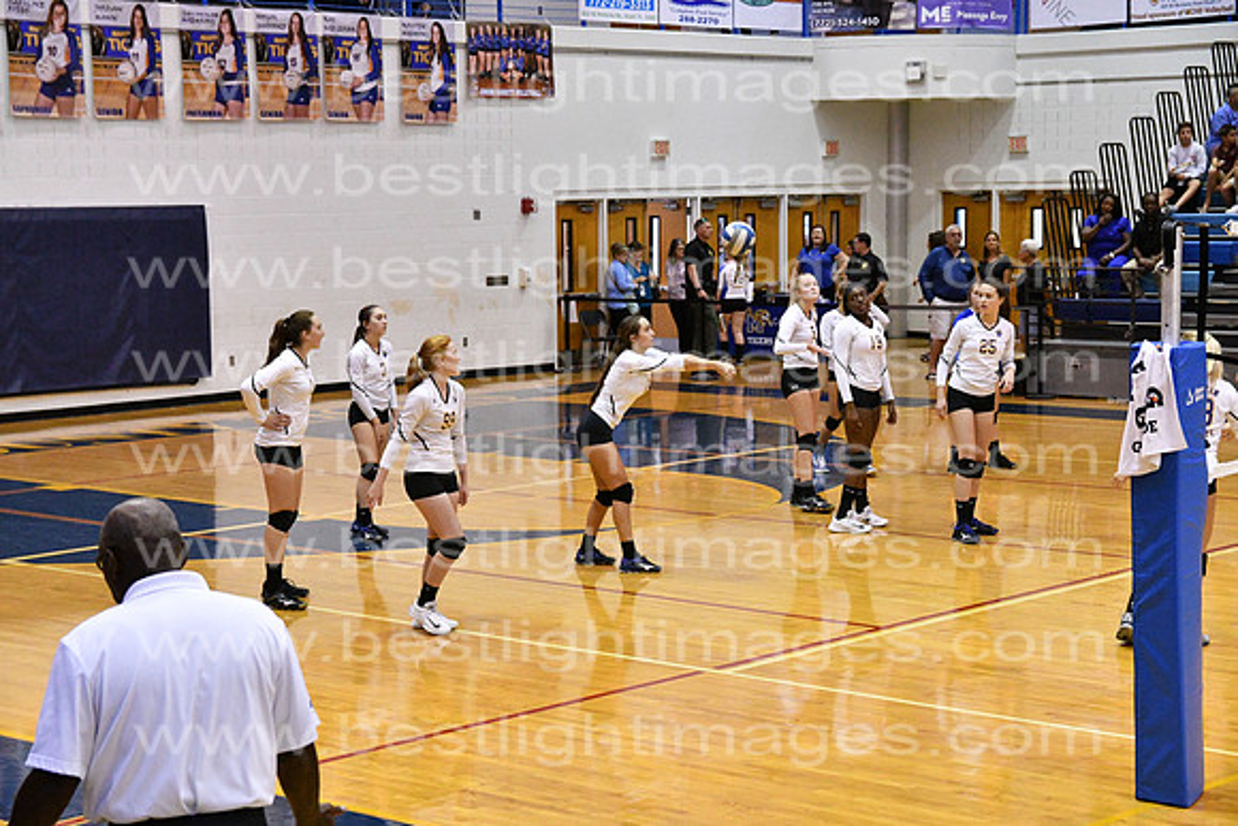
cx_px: 619
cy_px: 413
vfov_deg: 18.2
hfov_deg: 27.0
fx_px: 2580
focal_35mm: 75
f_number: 4
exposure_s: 1/640
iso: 8000
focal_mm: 50
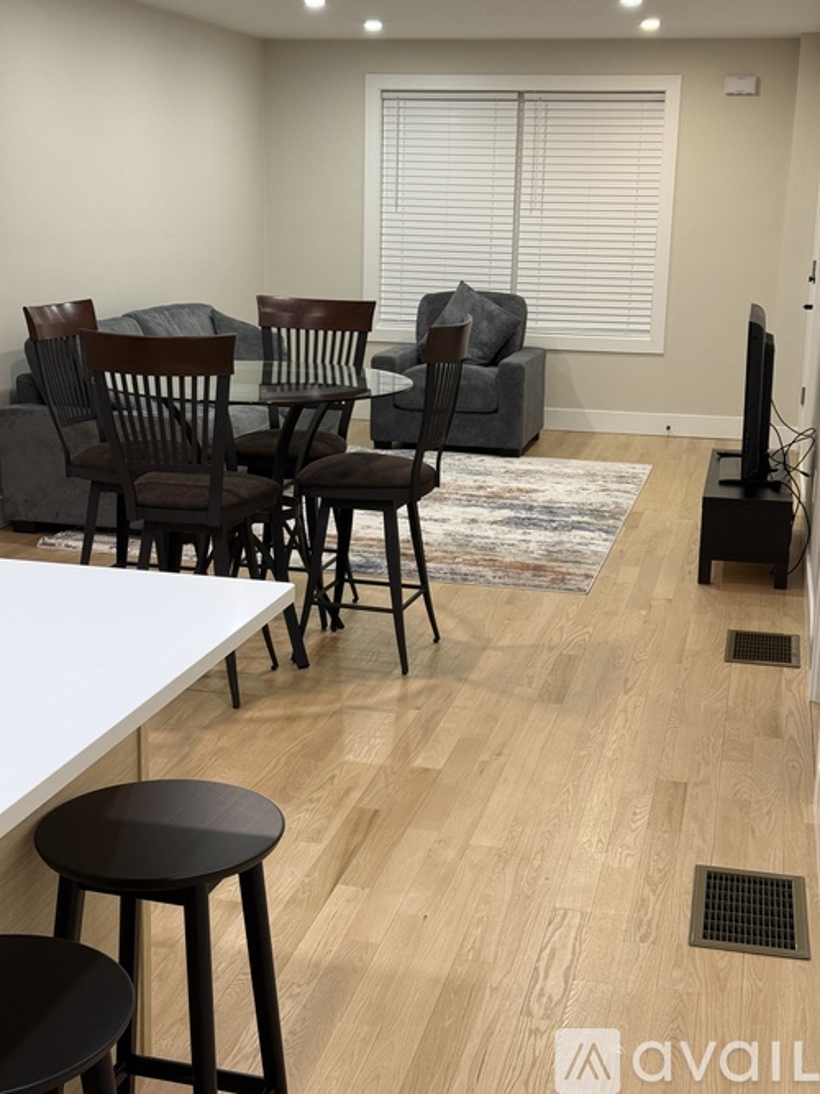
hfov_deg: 30.3
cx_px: 410
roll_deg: -1.4
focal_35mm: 48
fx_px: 1517
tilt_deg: -12.7
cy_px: 547
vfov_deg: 39.7
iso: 100
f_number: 1.78
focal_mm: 6.76
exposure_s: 1/60
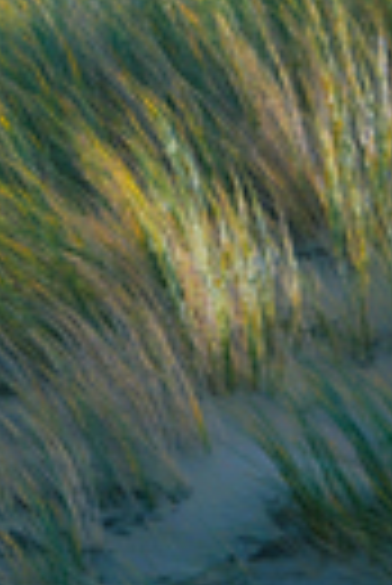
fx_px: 7509
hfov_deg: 3.0
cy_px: -333
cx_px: -297
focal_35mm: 461
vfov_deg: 4.4
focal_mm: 58
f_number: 5.6
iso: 110
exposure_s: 1/800
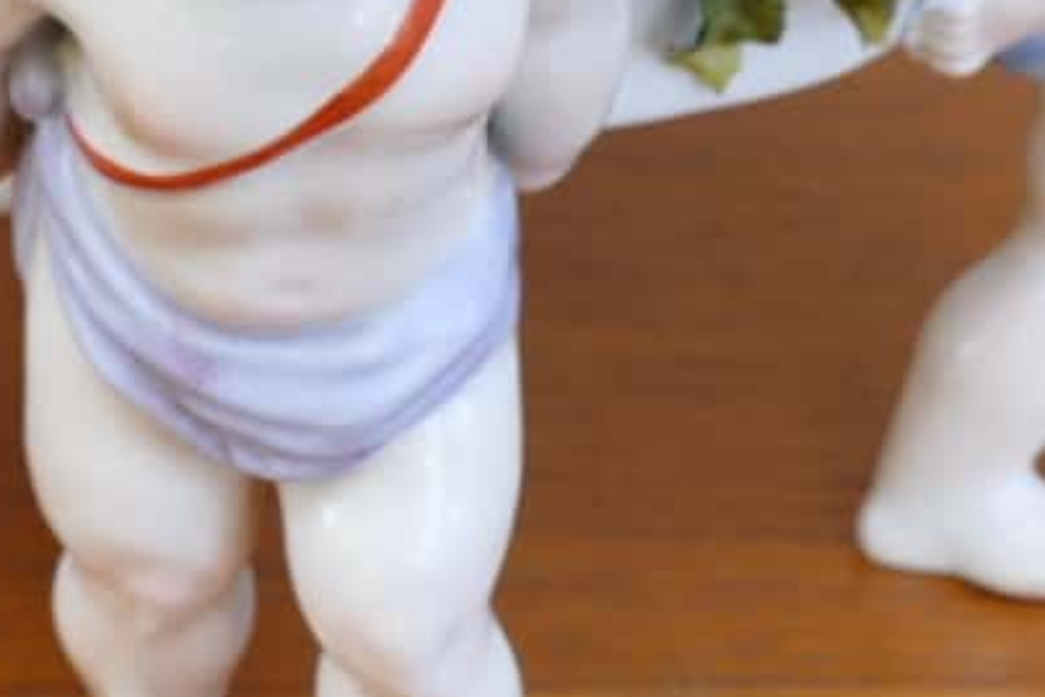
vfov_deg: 7.2
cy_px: -352
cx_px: 202
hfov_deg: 10.8
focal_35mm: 189
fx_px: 5488
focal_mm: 17
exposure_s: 1/80
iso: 160
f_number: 4.5
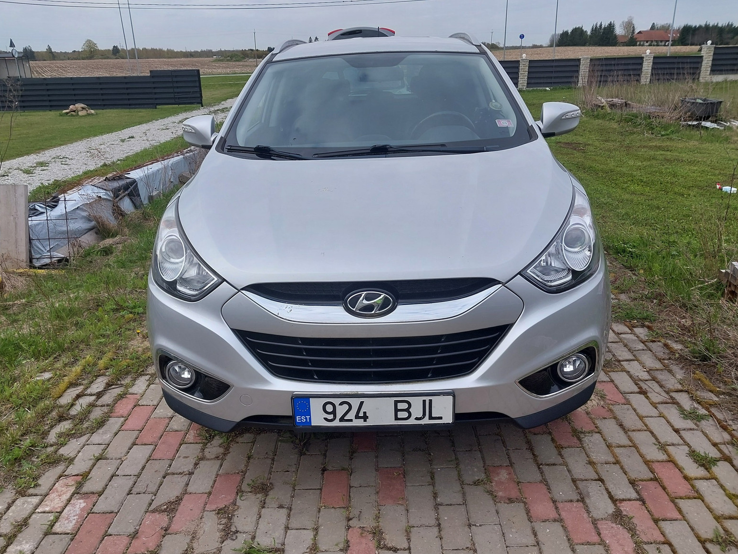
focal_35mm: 31
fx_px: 661
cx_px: 359
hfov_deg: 58.3
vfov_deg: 45.4
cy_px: 286
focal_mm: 4.6
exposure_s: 1/340
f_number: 1.8
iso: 20
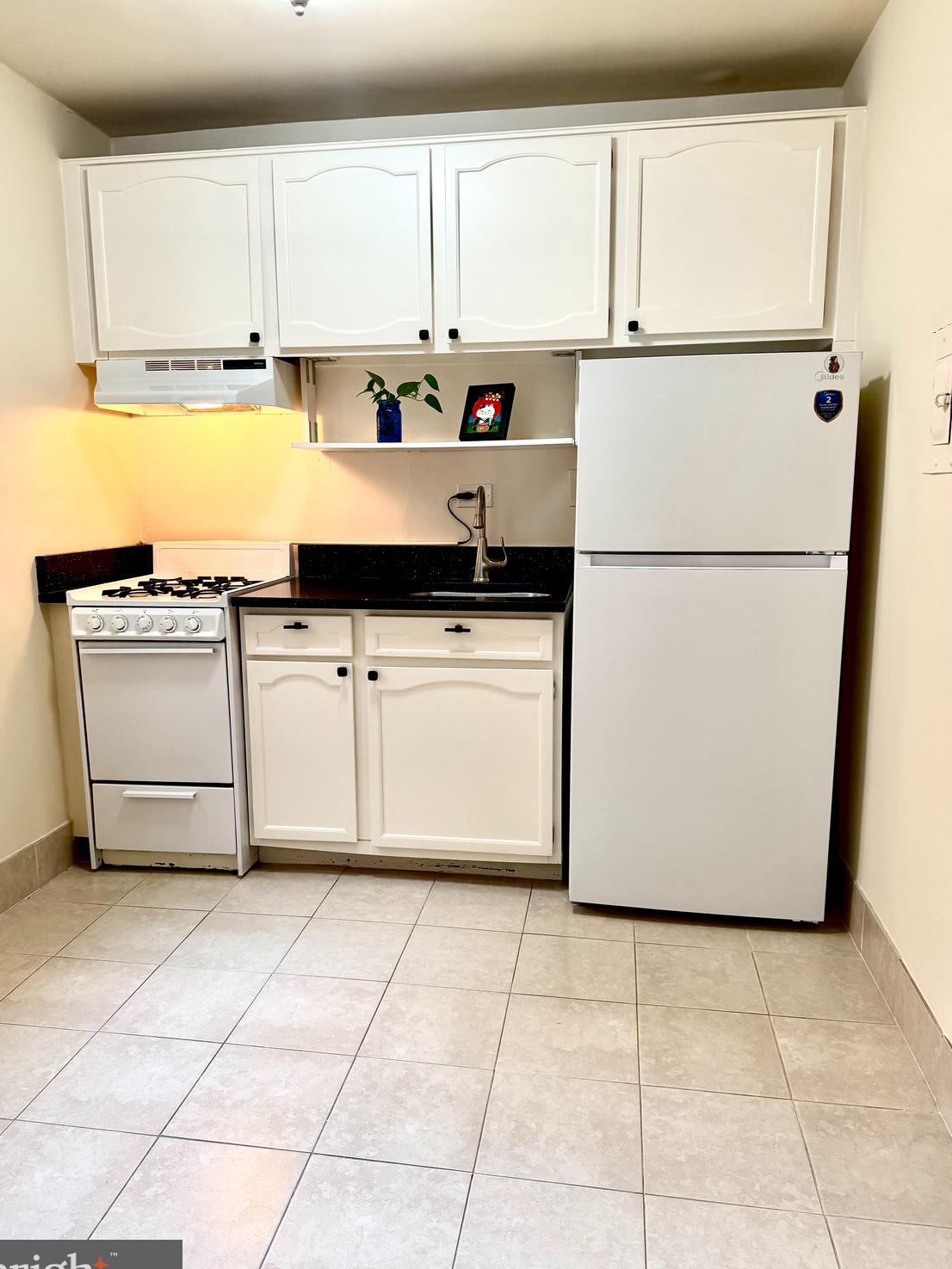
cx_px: 463
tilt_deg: -9.0
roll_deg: +0.4
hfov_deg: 54.9
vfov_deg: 69.4
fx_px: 917
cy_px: 650
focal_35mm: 25
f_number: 1.78
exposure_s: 1/120
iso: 200
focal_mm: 6.76
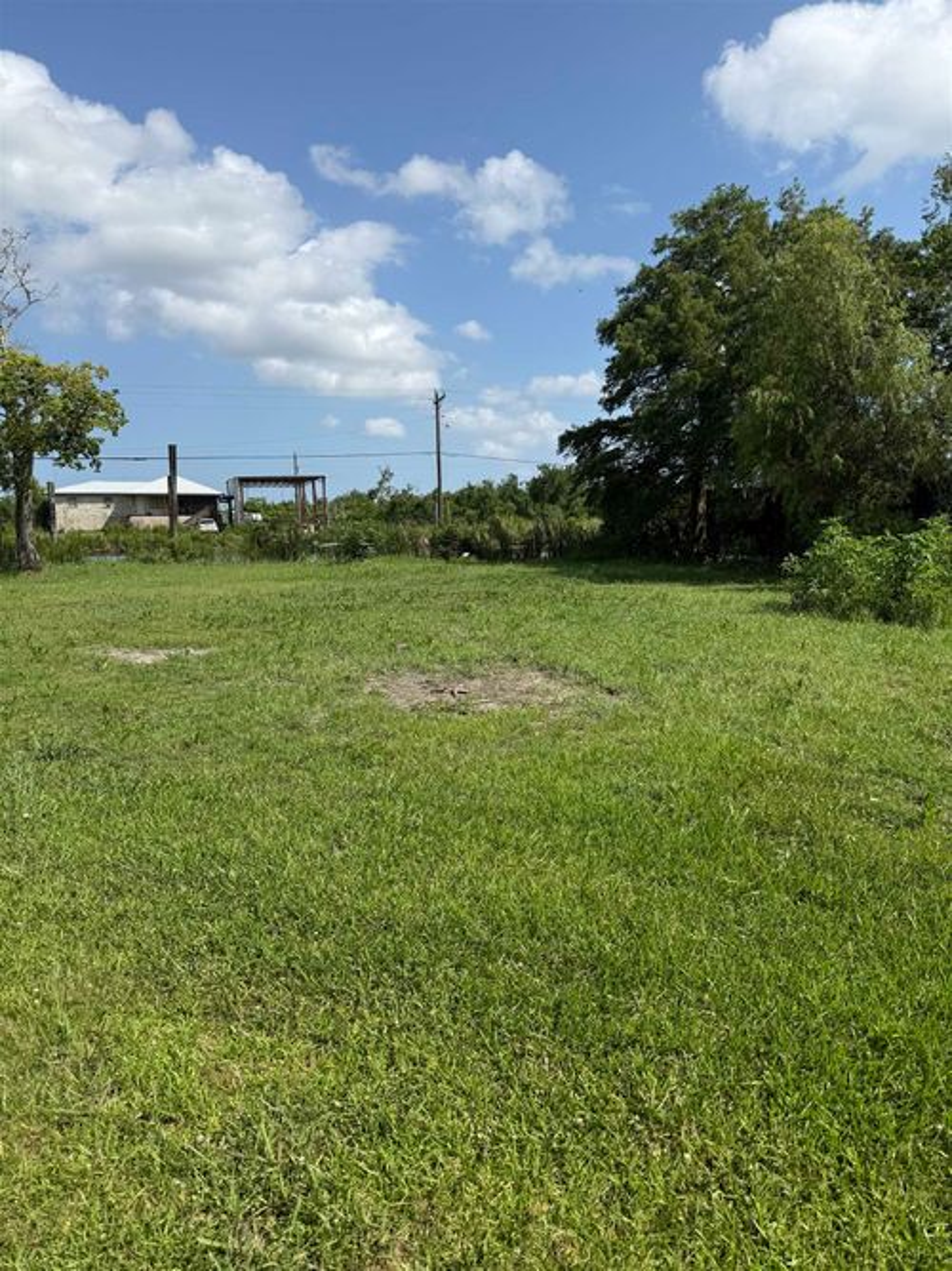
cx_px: 476
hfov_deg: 56.8
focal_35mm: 24
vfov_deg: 71.6
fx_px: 880
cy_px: 636
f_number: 1.78
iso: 80
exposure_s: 1/5319
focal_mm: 6.76
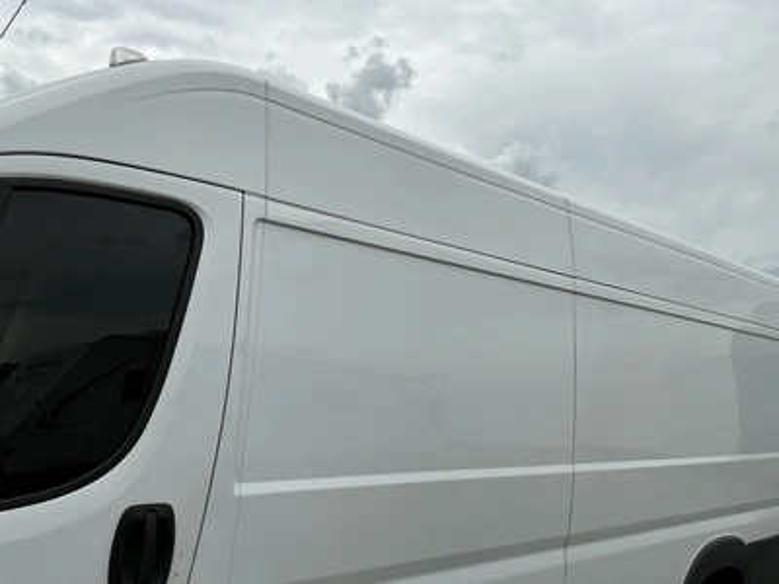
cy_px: 292
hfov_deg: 63.4
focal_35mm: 28
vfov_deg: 49.7
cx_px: 390
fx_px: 630
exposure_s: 1/2959
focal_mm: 3
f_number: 1.8
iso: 25
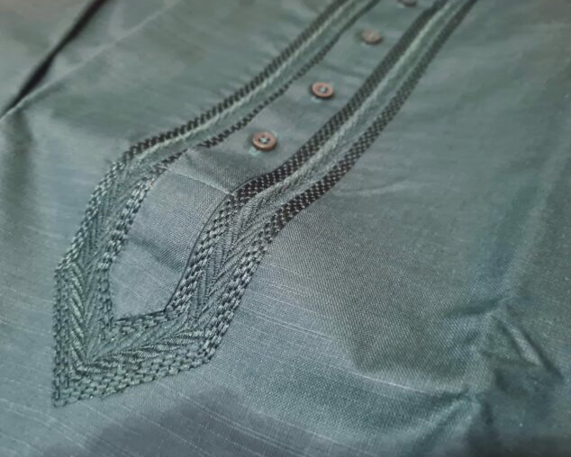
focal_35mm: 28
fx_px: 473
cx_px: 258
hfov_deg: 62.0
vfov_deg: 51.6
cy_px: 230
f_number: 1.8
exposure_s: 1/24
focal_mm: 5.4
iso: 800
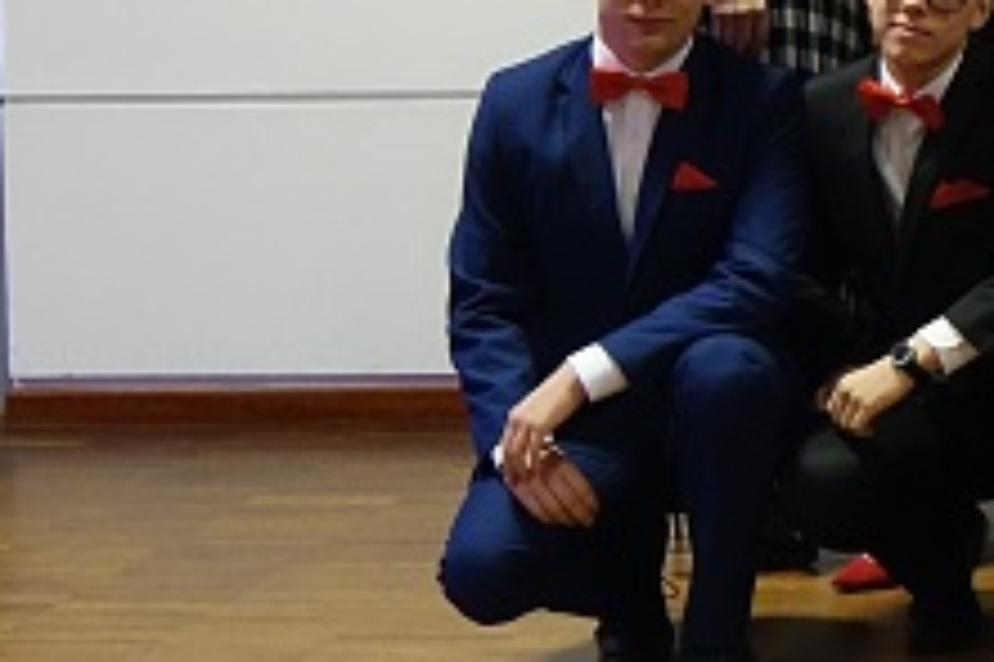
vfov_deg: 10.0
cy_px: -187
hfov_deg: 13.8
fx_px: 3697
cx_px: 1741
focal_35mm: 134
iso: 800
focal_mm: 13.65
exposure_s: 1/25
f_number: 2.8
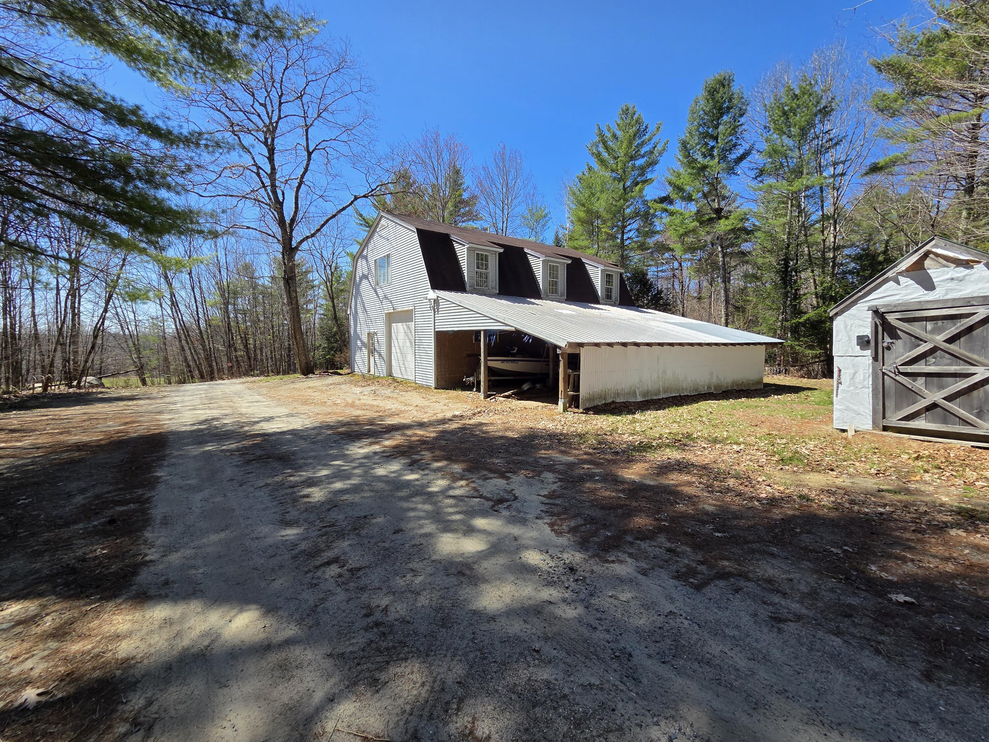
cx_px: 494
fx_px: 371
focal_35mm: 13
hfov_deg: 106.2
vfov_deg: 89.9
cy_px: 371
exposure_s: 1/1238
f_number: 2.2
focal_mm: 2.2
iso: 50
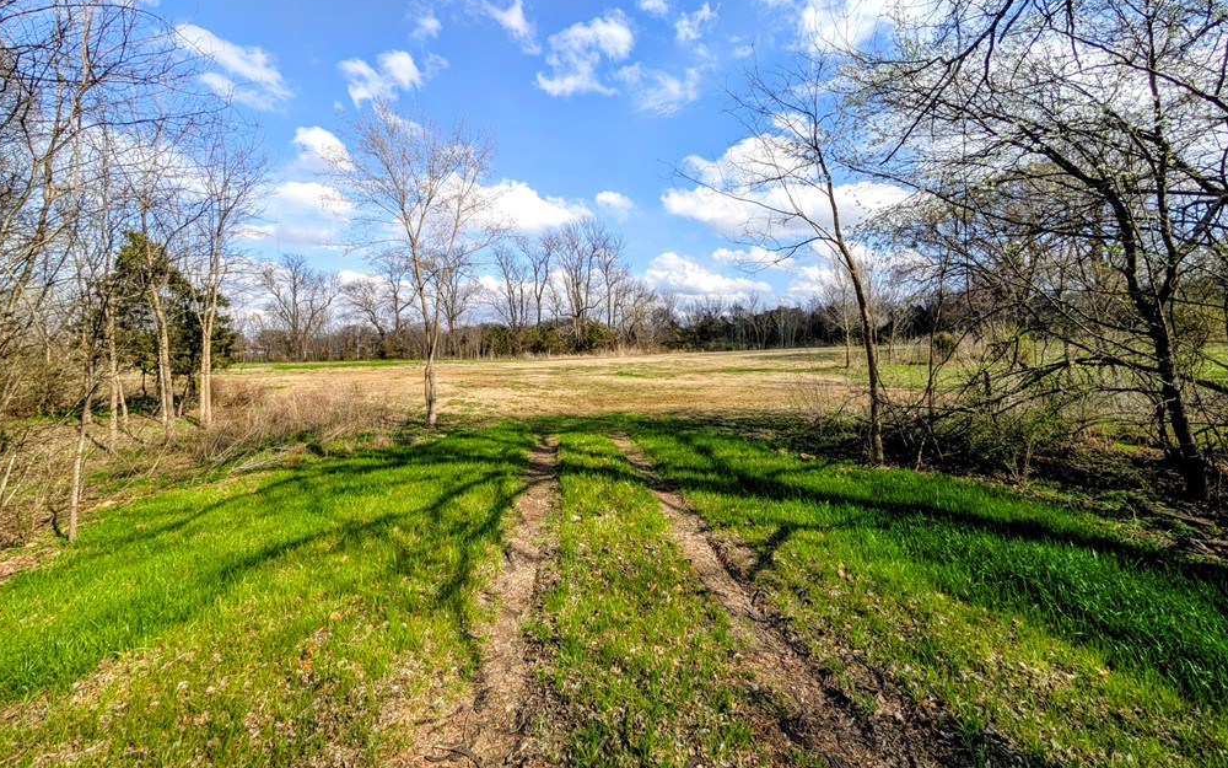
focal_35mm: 13
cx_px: 616
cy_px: 335
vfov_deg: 82.4
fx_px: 435
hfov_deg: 109.4
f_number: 1.7
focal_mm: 2.02
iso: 52
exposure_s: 1/2545
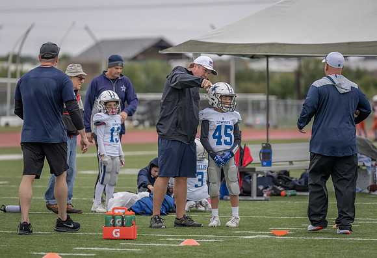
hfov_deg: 7.2
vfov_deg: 4.9
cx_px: 175
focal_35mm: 283
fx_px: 2988
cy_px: 135
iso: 200
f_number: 2.8
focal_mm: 200
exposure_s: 1/1250
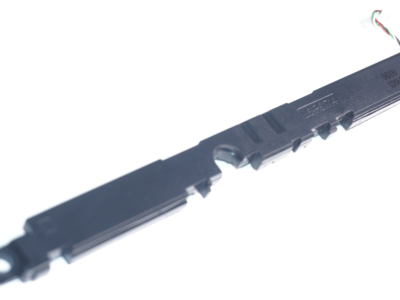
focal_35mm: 79
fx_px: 913
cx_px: 211
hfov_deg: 24.7
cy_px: 168
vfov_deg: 18.7
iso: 640
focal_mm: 42
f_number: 5.6
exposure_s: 1/160
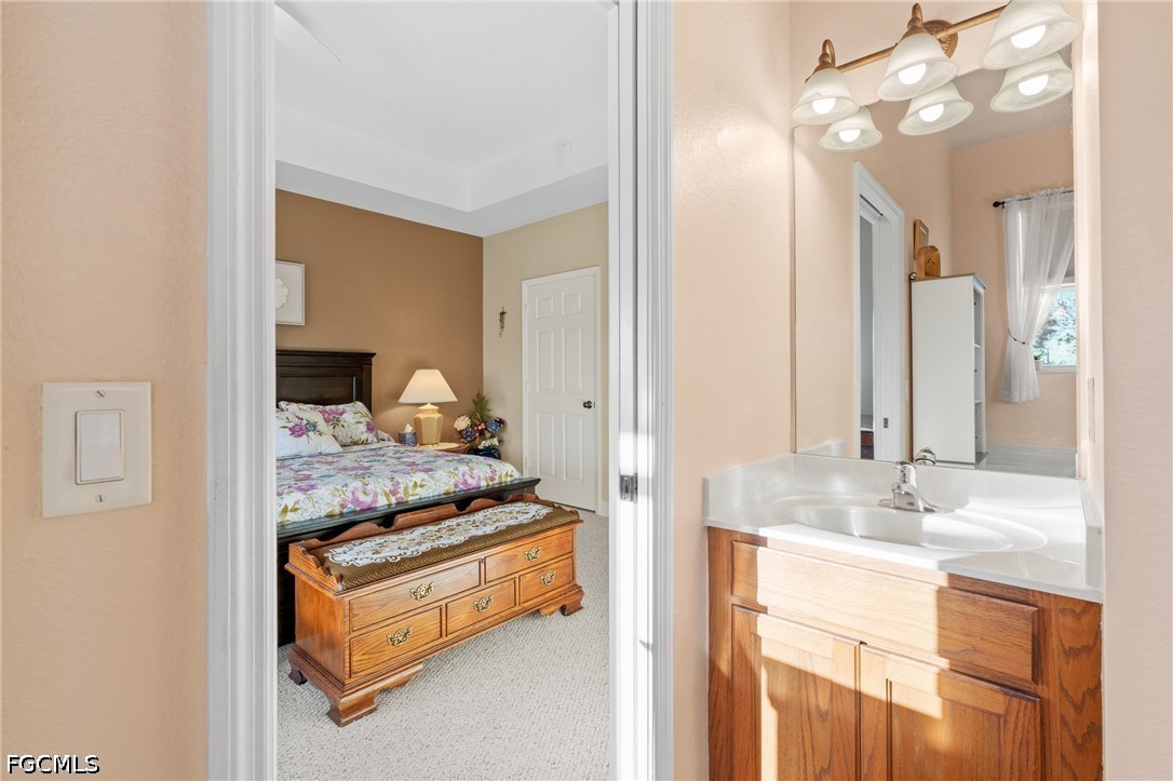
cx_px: 586
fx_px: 521
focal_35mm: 16
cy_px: 390
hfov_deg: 96.8
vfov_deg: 73.7
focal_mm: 16
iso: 200
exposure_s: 1/8
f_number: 9
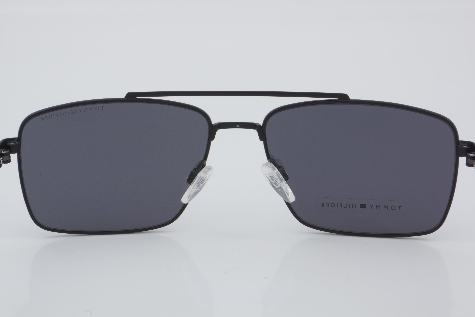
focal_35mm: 82
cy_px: 158
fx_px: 1088
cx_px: 238
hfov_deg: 24.6
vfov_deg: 16.6
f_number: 32
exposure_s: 1/4
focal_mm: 55
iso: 100
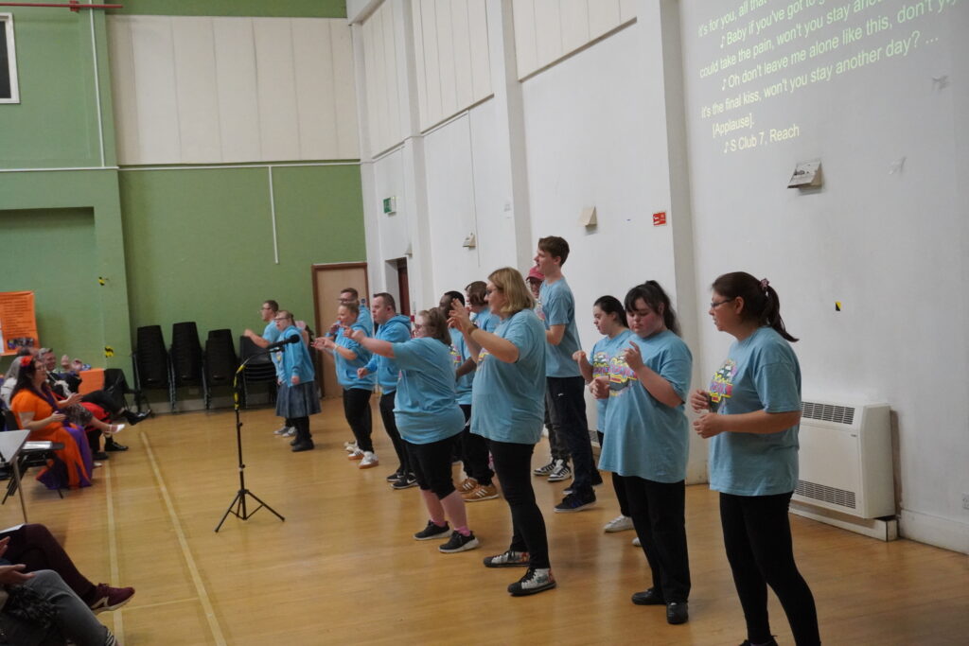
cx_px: 484
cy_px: 323
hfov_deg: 47.9
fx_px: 1090
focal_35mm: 40
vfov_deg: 33.0
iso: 5000
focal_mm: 27
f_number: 4.5
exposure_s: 1/160
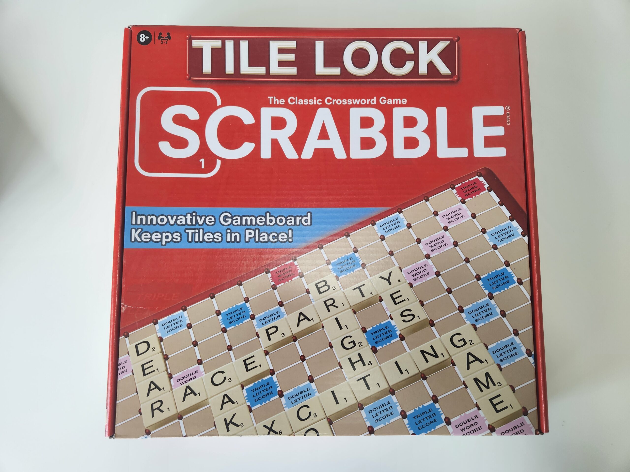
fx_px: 419
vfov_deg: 58.9
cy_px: 236
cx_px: 315
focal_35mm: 23
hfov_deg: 73.9
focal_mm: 5.4
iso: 100
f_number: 1.8
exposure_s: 1/100
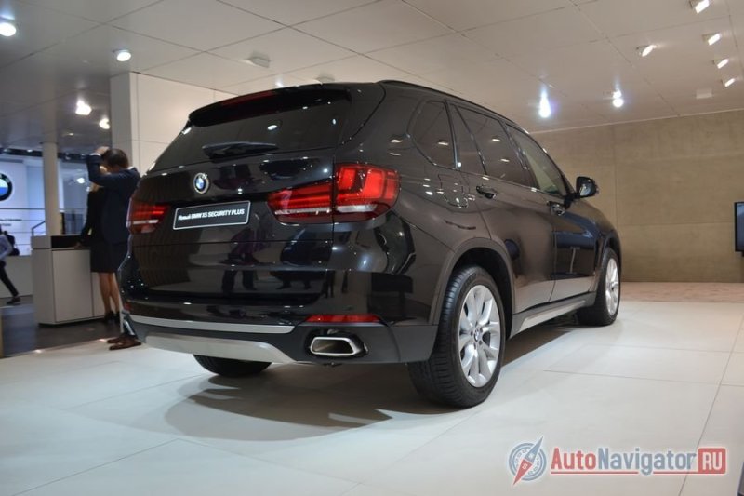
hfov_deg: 61.9
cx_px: 372
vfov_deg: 43.6
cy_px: 248
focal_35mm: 30
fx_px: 620
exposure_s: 1/125
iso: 400
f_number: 5.6
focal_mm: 20
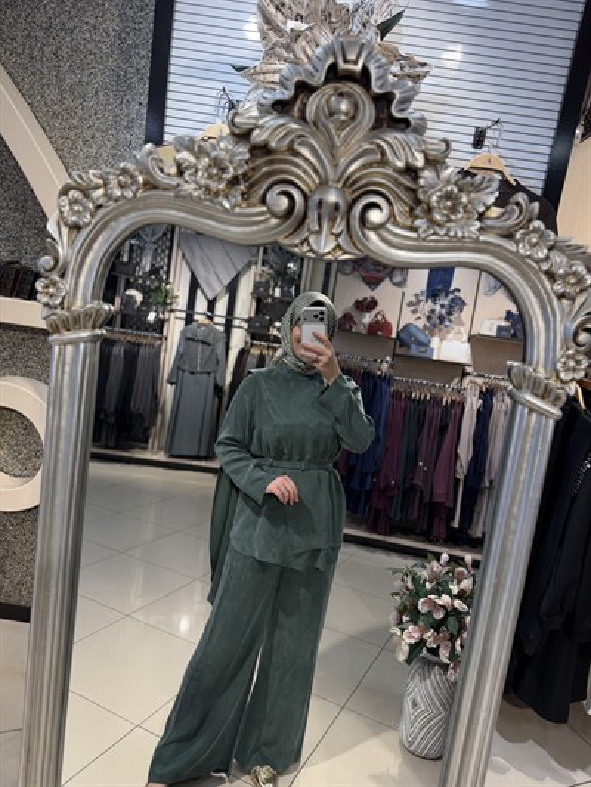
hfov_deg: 56.8
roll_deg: -8.5
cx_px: 296
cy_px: 394
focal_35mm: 24
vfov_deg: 71.6
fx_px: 546
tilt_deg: -12.6
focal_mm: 6.76
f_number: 1.78
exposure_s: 1/100
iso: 160
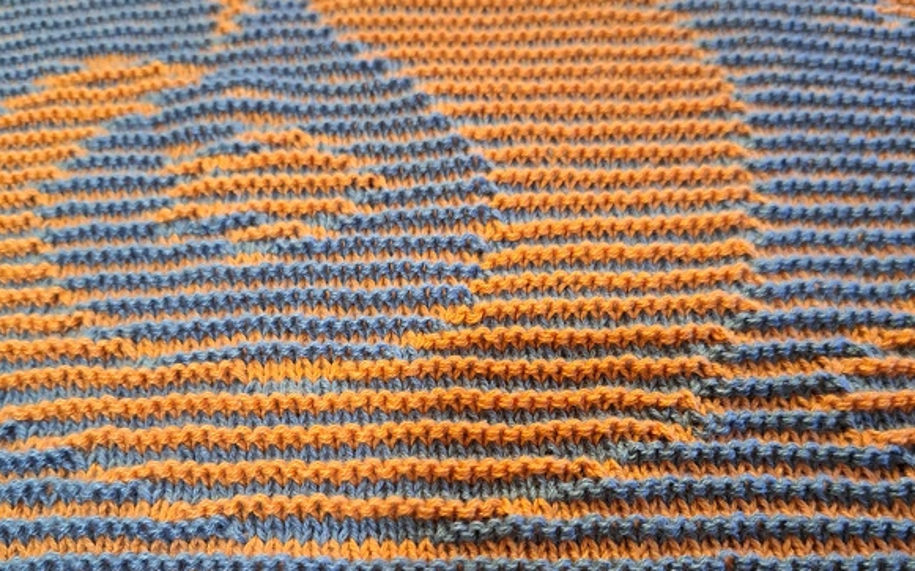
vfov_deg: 35.8
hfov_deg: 55.3
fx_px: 873
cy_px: 392
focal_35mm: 35
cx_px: 471
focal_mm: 5.23
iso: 500
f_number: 1.8
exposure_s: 1/20
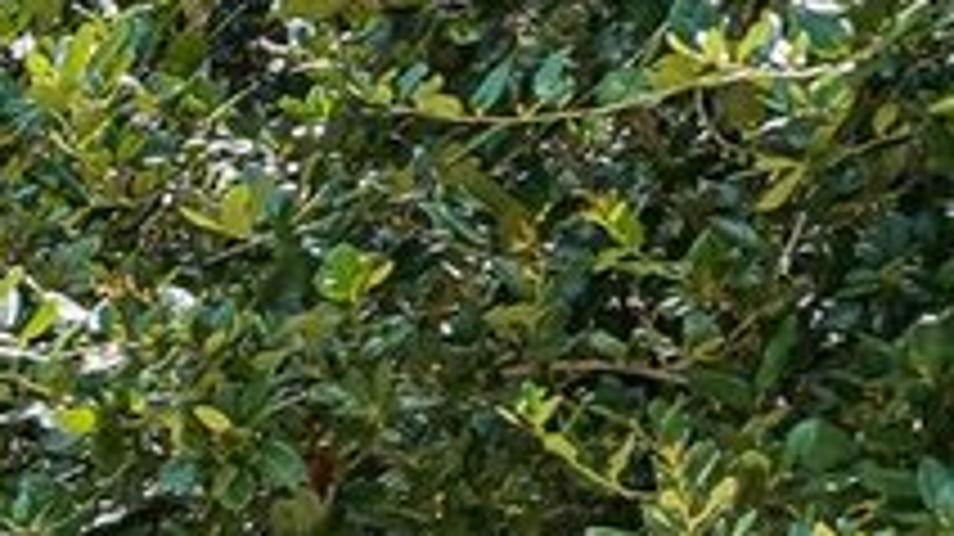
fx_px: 6270
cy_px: 1784
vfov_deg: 4.6
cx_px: -2385
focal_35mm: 248
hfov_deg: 7.2
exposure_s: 1/80
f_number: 8
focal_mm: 31
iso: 100
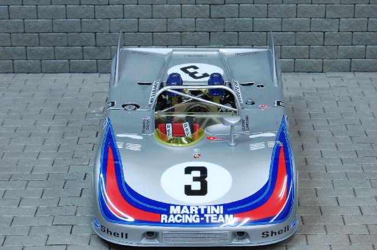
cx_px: 197
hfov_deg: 22.3
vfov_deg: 14.9
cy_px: 129
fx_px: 958
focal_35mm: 92
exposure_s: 3
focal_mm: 55
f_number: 36
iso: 200
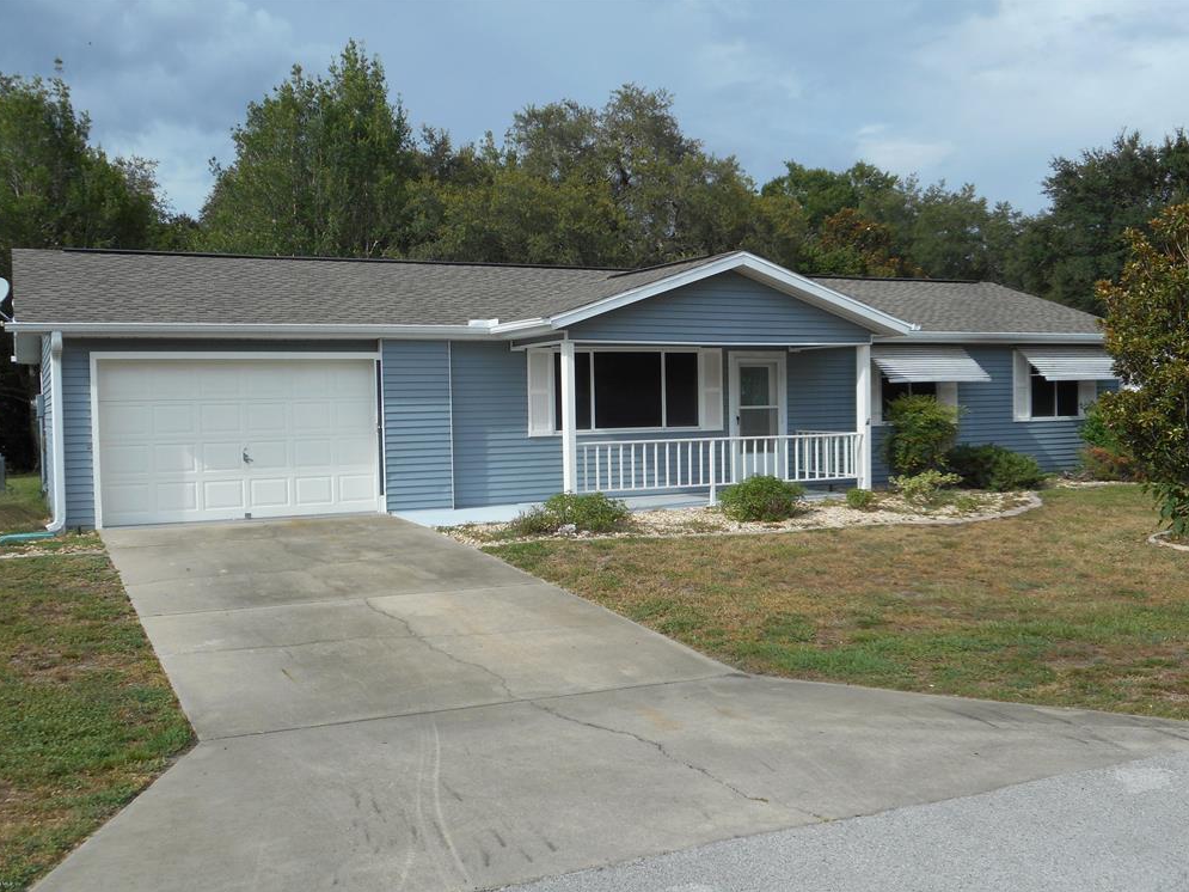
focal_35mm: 35
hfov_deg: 52.6
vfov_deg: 40.7
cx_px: 597
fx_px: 1202
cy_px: 453
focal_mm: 6
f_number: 4.2
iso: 80
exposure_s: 1/400
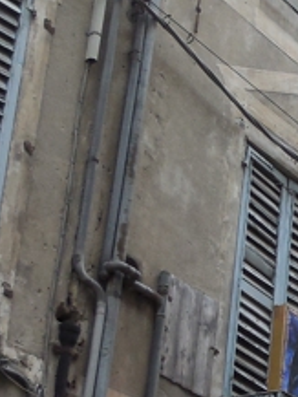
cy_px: 342
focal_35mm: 118
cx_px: 475
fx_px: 1353
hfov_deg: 11.9
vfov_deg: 16.5
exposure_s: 1/640
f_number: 3.1
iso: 125
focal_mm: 4.5
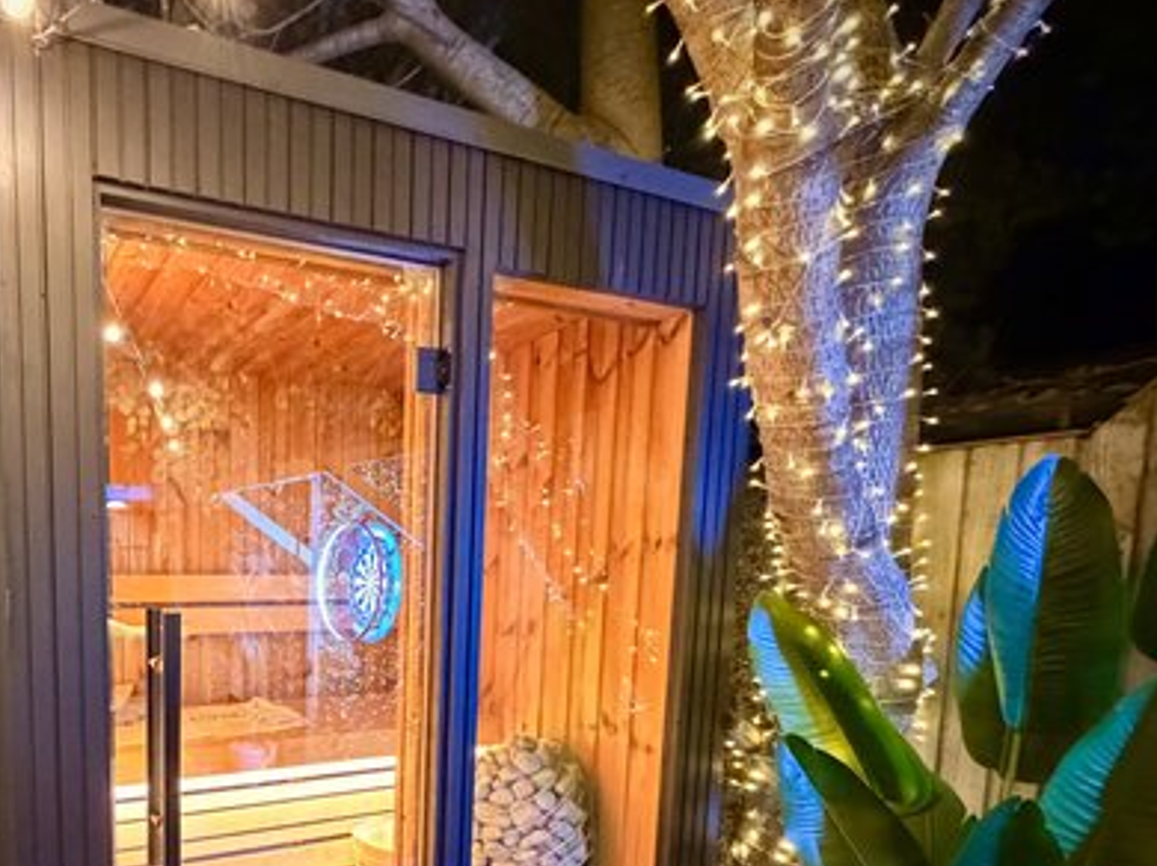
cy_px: 650
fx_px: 768
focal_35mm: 23
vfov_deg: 56.0
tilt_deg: -6.3
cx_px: 258
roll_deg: +0.5
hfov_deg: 68.0
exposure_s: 1/25
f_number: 2.2
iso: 2500
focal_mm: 2.22
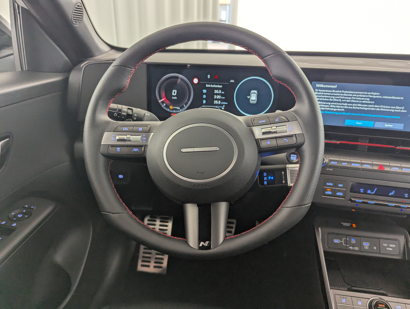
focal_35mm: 24
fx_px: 285
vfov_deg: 56.9
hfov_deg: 71.5
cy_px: 154
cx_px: 205
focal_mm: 6.81
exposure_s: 1/292
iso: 244
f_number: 1.85
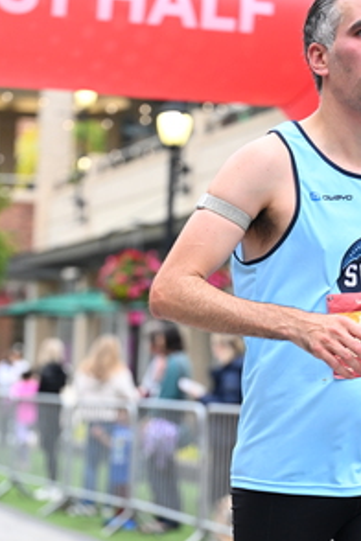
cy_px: 397
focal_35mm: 131
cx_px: 167
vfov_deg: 15.6
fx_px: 1970
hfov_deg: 10.5
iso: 1600
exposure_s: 1/1250
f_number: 2.8
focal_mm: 70
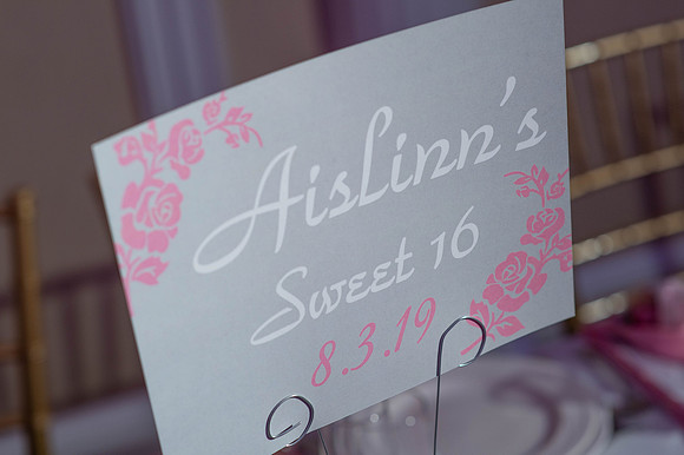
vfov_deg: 16.1
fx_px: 1614
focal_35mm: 85
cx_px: 342
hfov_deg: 23.9
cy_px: 228
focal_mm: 85
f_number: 4
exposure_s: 1/200
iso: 250
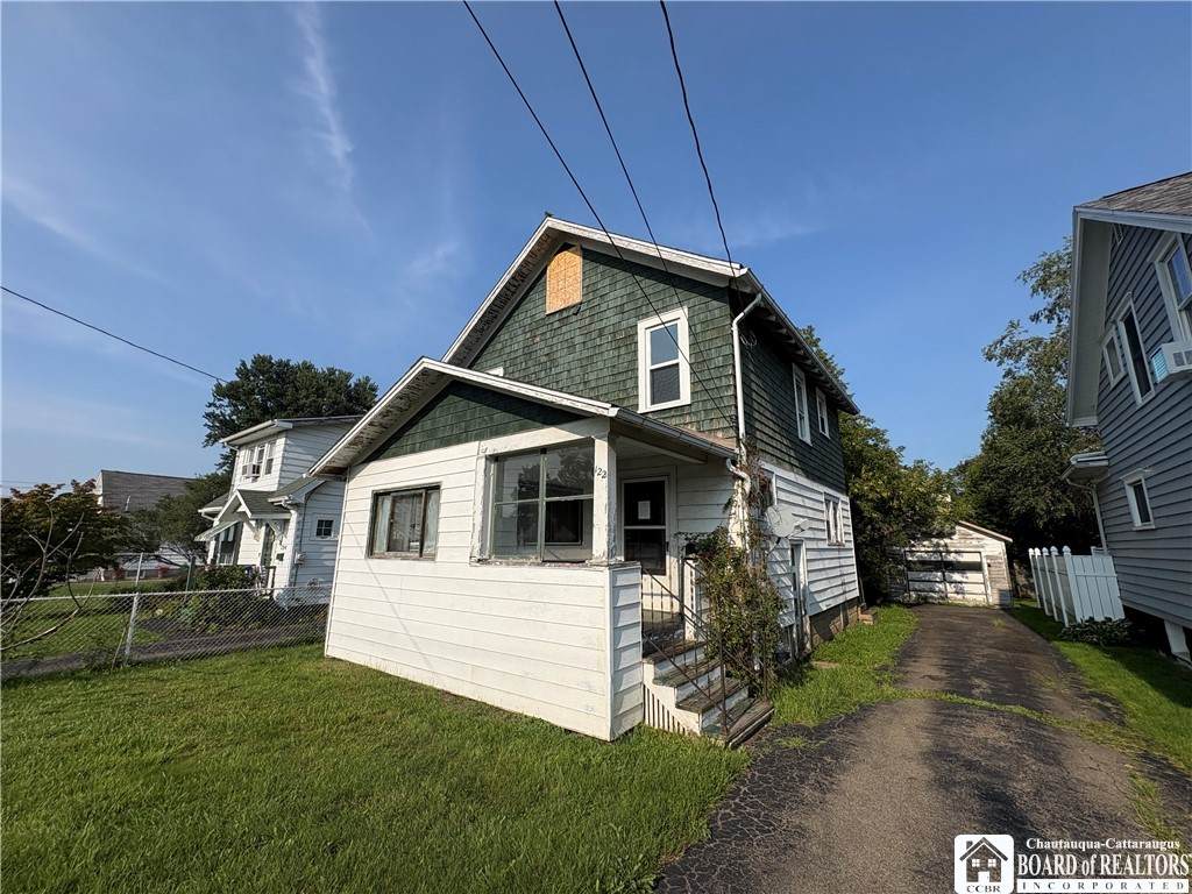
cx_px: 596
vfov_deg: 85.7
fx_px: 482
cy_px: 447
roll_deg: +0.4
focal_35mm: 14
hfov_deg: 102.1
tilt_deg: +12.0
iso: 50
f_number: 2.2
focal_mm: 2.22
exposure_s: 1/2770
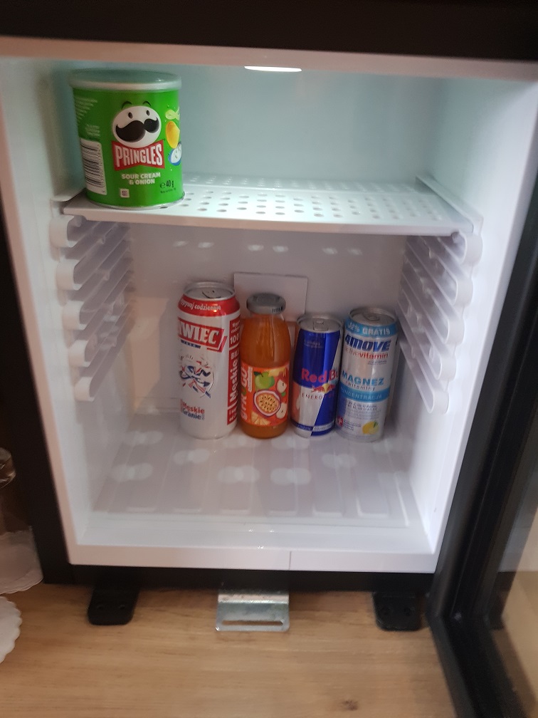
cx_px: 269
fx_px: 539
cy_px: 359
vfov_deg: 67.3
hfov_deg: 53.1
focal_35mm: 26
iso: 200
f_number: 1.7
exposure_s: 1/12
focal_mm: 4.2
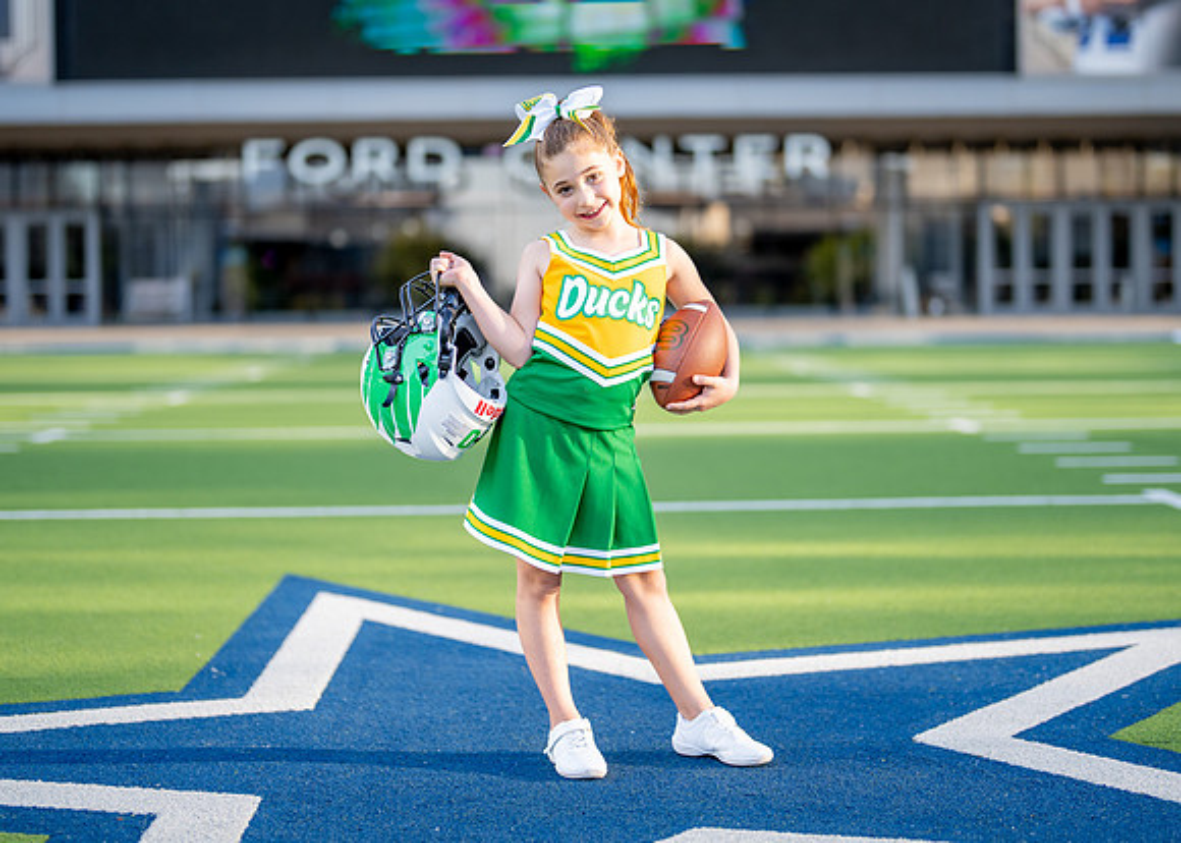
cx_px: 595
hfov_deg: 30.3
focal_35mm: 65
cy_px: 365
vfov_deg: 21.8
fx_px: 2184
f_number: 1.2
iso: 160
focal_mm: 50
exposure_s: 1/2500
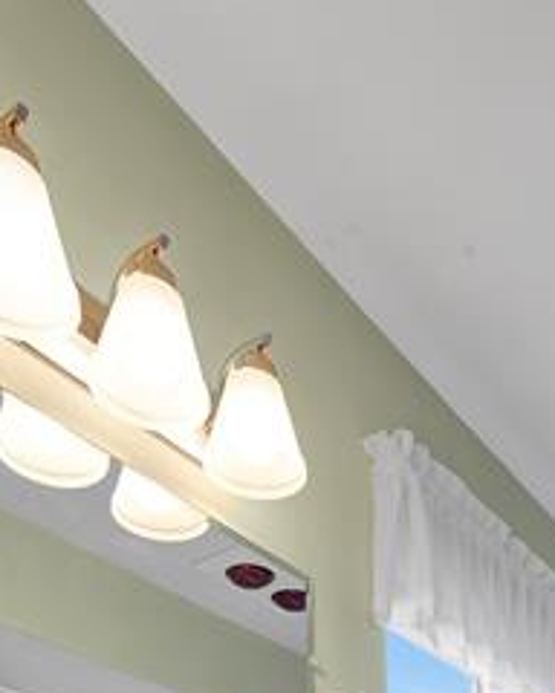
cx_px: 455
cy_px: 1008
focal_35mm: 42
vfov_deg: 29.4
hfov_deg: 34.4
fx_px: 862
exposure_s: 1/20
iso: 900
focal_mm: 14
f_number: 9
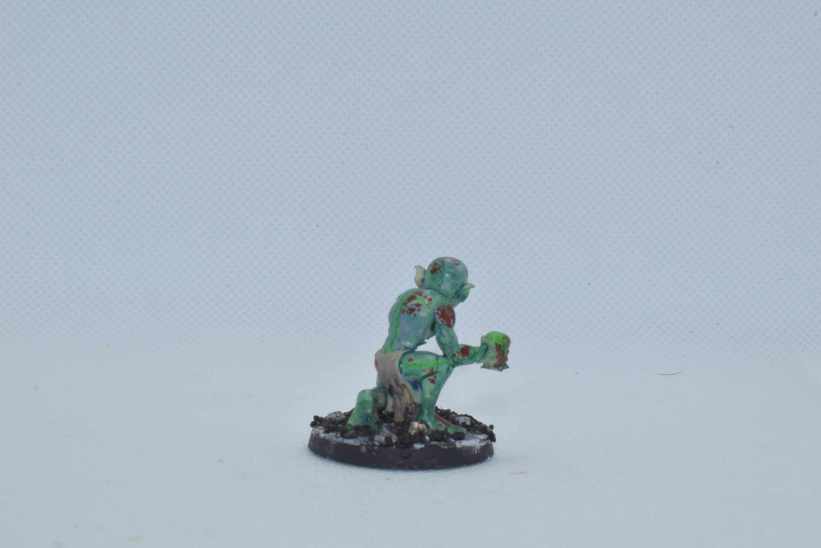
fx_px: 1391
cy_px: 276
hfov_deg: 32.9
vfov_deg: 22.3
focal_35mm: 61
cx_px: 414
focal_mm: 40
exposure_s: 1/125
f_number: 25
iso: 800
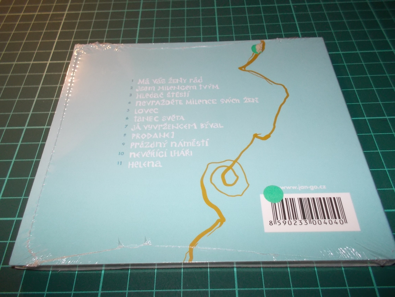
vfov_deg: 48.2
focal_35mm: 29
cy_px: 148
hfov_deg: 61.7
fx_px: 331
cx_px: 198
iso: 200
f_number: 3.3
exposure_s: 1/30
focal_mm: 4.1
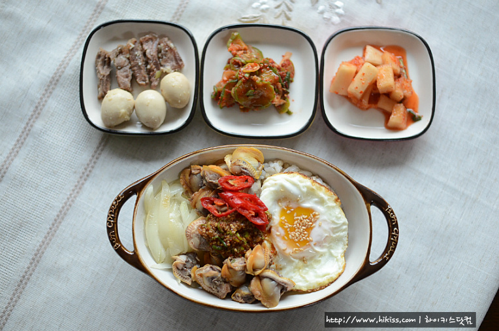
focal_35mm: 45
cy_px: 166
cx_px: 250
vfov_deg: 29.7
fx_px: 622
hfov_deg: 43.7
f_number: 2.2
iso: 1100
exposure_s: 1/1600
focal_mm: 30
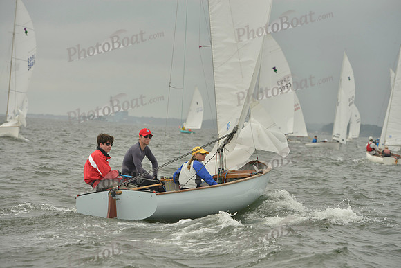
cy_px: 134
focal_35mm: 160
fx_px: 1783
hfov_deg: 12.8
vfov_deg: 8.6
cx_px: 200
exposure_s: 1/1250
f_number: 9
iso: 400
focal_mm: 160
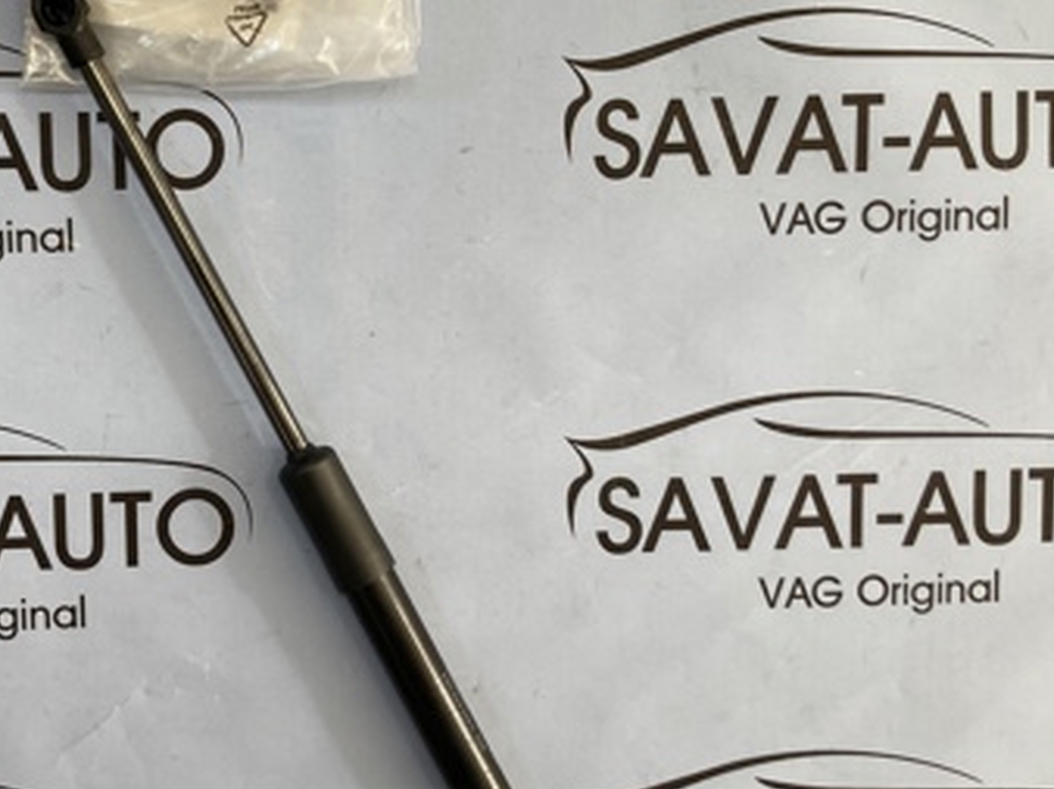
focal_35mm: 53
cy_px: 348
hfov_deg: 35.9
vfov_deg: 27.5
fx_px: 1613
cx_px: 355
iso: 50
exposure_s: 1/121
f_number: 1.8
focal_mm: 3.99
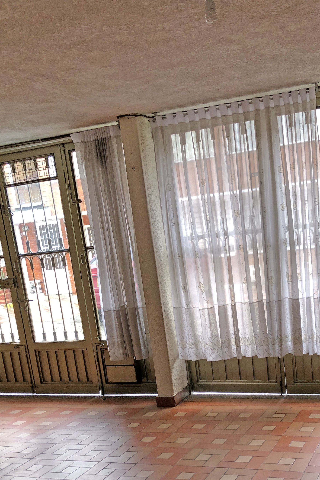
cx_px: 213
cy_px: 352
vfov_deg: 44.1
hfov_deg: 30.9
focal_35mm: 43
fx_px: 573
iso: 25
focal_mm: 3.99
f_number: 1.8
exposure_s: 1/40
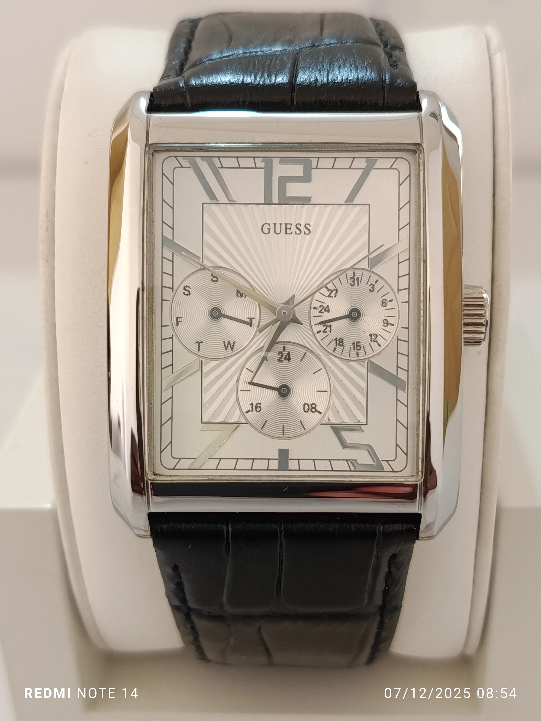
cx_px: 270
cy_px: 360
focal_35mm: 48
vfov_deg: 39.7
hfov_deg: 30.3
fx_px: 1000
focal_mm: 5.24
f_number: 1.7
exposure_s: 1/100
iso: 1076
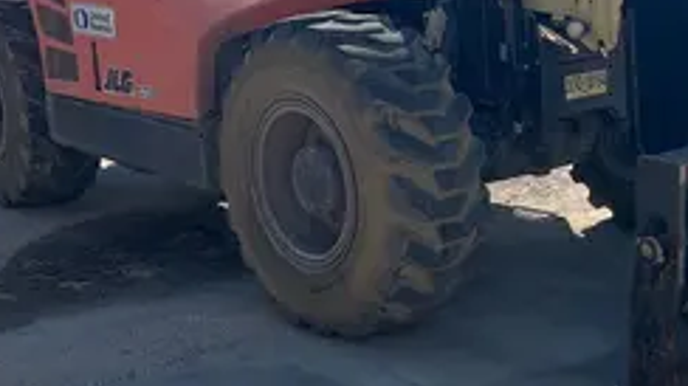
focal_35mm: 64
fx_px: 1167
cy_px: 207
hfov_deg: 31.5
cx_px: 601
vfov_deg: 18.8
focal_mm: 5.1
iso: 50
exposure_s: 1/2825
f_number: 1.6
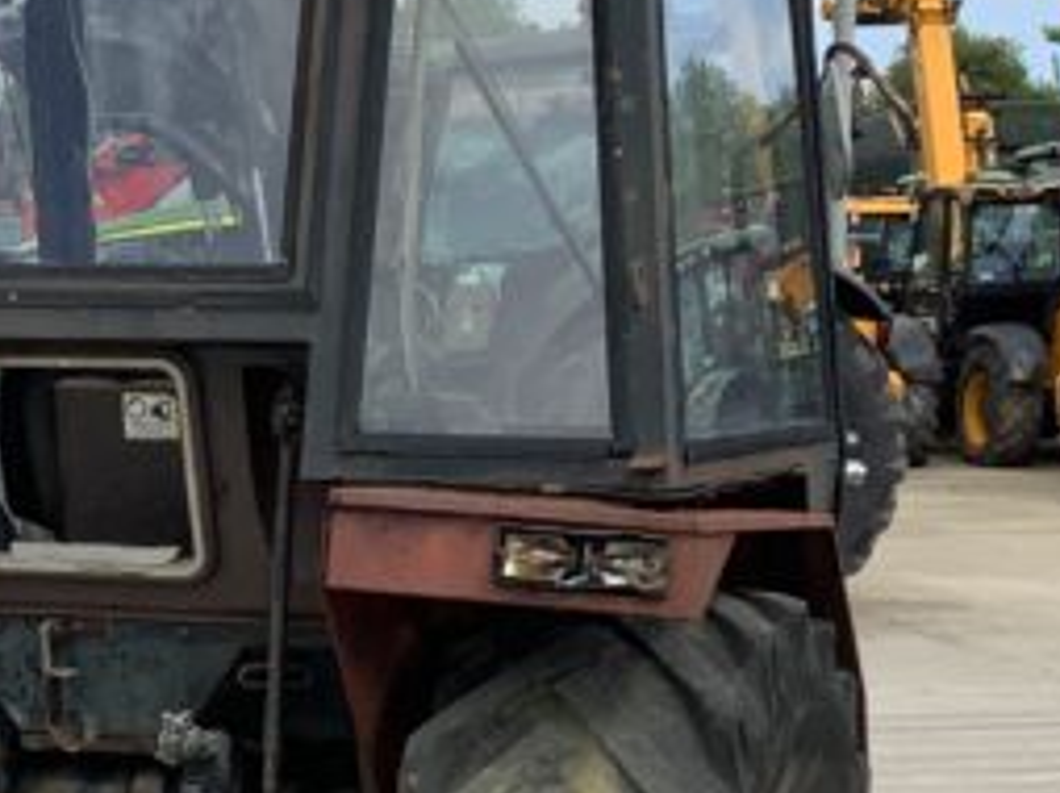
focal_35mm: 117
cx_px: -46
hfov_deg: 16.4
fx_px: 3579
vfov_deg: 12.6
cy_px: 668
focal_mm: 3
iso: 16
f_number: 1.8
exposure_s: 1/1377
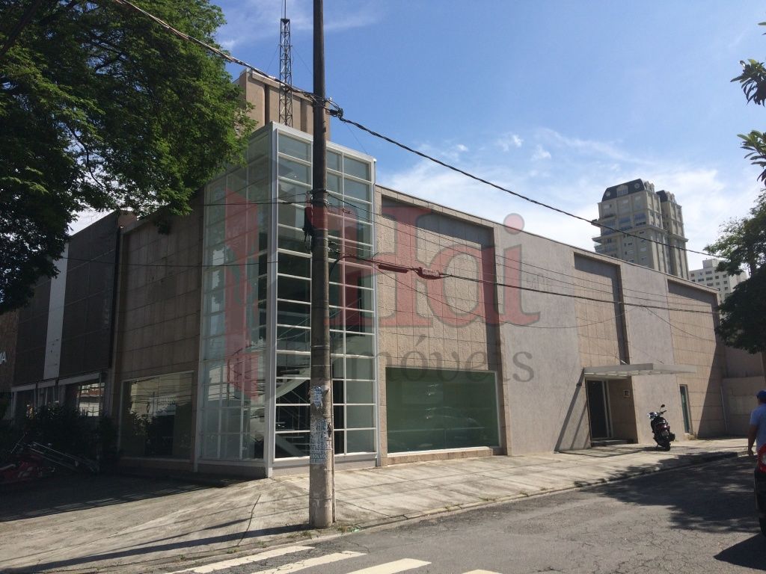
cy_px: 287
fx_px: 642
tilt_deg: +11.7
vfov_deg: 48.2
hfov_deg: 61.7
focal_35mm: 29
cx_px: 383
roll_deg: +0.8
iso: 32
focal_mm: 4.15
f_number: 2.2
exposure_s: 1/2933
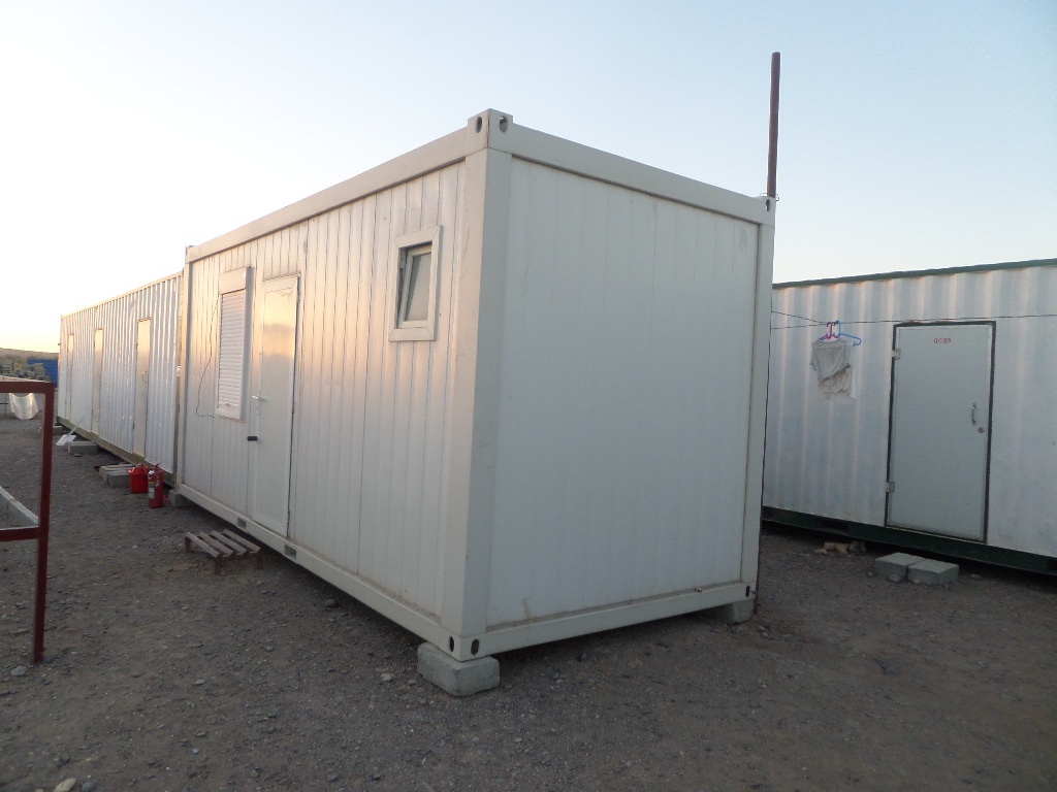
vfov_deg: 56.8
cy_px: 396
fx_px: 733
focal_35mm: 24
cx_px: 528
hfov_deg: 71.6
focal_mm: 4.3
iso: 80
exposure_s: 1/90
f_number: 3.1
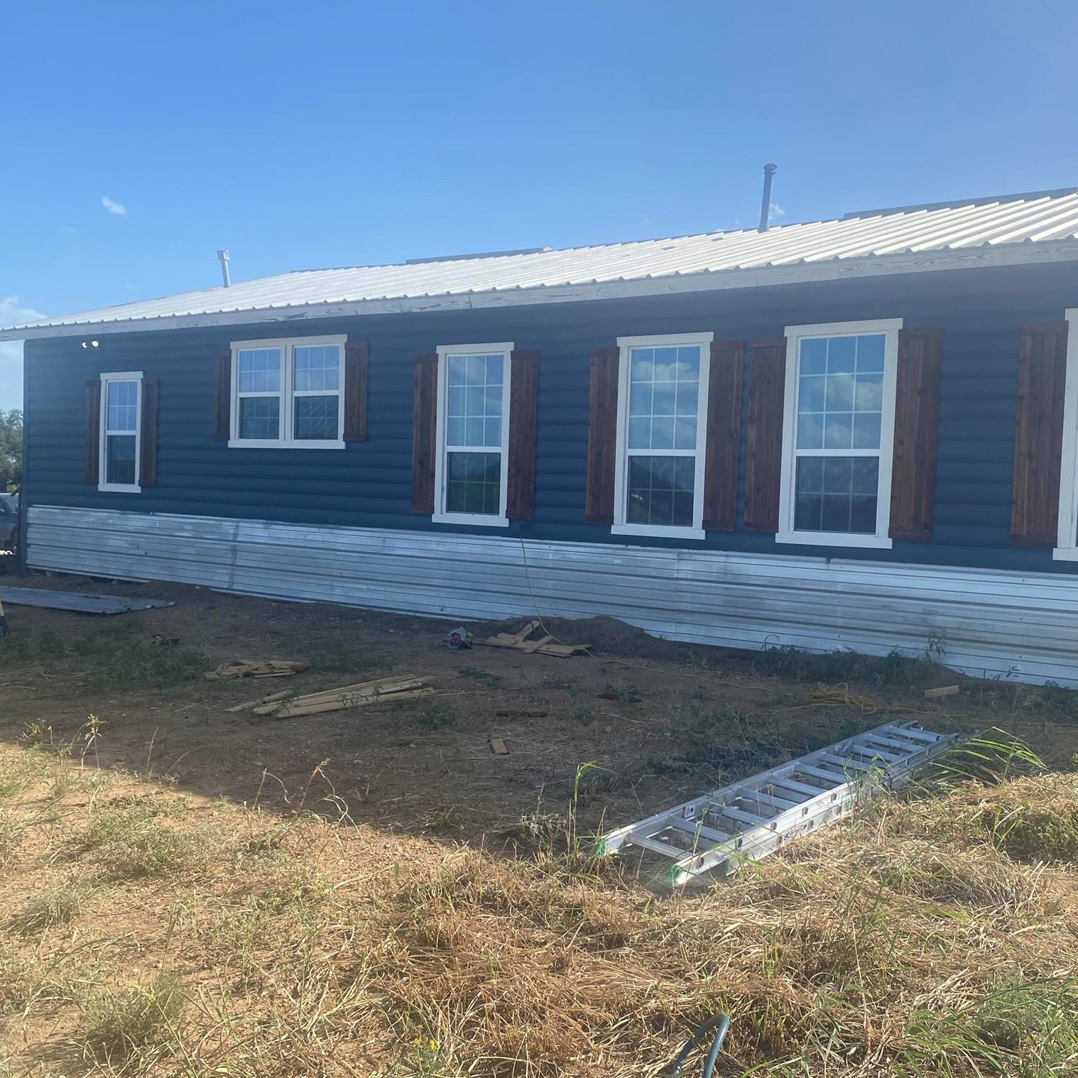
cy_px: 540
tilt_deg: -3.7
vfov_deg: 52.5
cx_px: 657
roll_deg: -1.7
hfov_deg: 52.1
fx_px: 1092
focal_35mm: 31
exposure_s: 1/2410
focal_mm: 4.25
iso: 32
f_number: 1.8
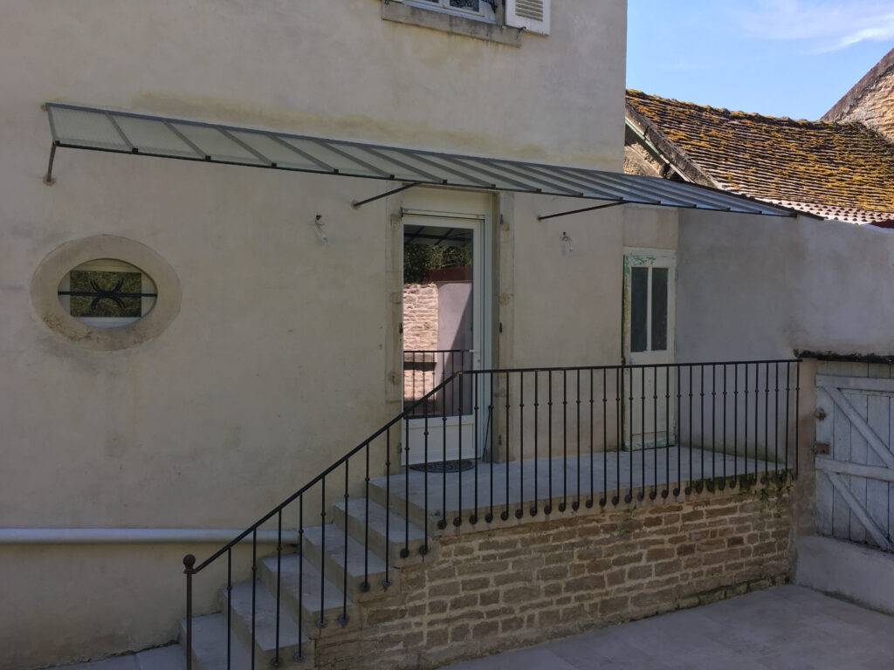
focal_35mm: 29
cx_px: 447
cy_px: 335
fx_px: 749
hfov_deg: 61.7
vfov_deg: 48.2
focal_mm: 4.15
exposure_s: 1/373
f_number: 2.2
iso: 25
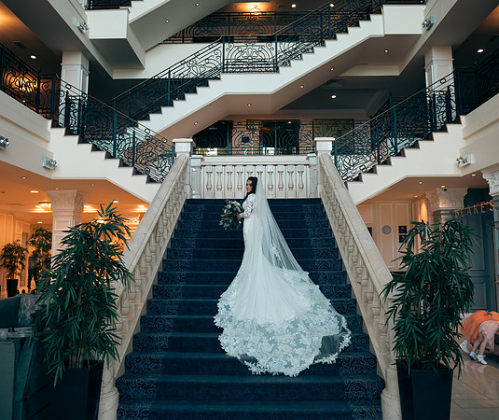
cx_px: 248
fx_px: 420
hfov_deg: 61.5
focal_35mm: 28
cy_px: 210
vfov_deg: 53.1
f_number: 3.5
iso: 640
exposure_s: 1/160
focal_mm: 24
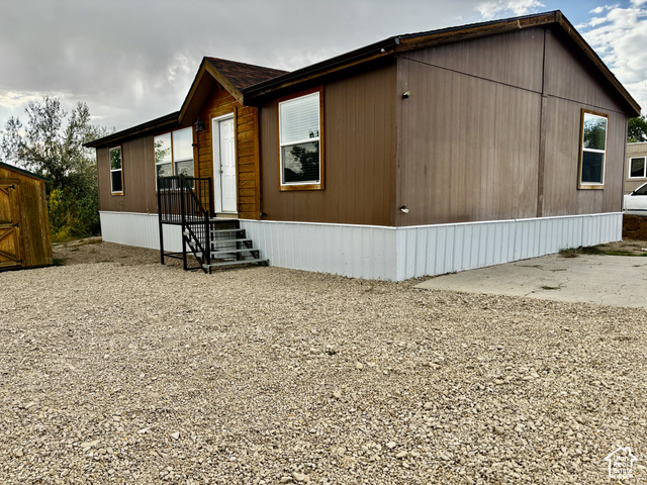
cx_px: 324
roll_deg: +0.0
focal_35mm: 26
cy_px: 242
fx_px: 486
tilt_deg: -6.2
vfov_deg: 53.1
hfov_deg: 67.3
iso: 50
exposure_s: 1/675
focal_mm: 5.96
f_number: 1.6
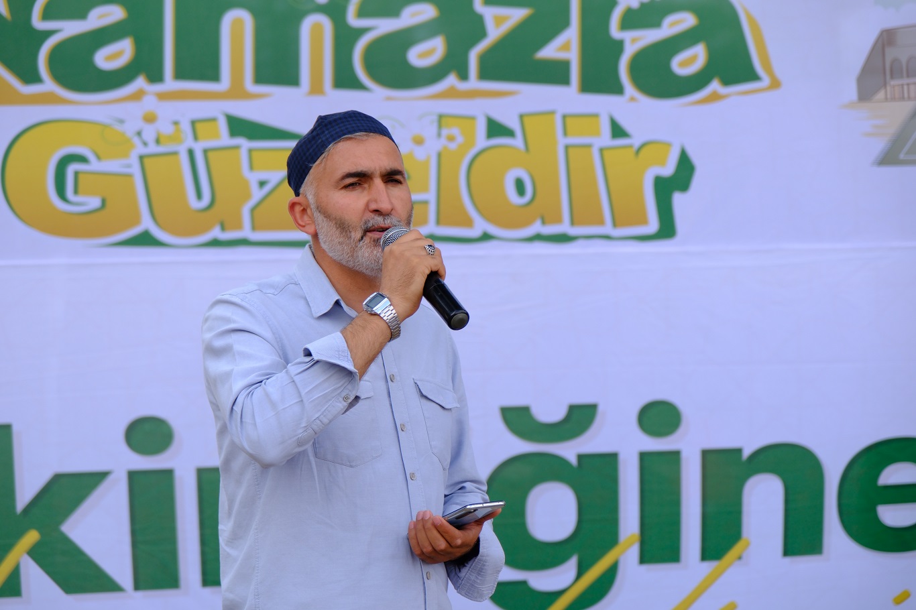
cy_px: 305
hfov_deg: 17.1
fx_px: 3052
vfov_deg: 11.4
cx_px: 458
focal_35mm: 120
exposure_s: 1/320
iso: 320
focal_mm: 80
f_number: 4
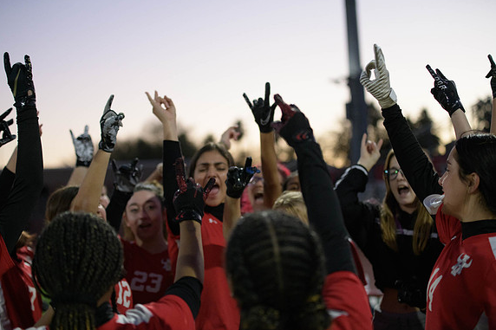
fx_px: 978
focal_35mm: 71
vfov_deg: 19.2
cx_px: 245
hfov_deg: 28.5
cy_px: 164
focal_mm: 70
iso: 3200
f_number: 2.8
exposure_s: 1/640
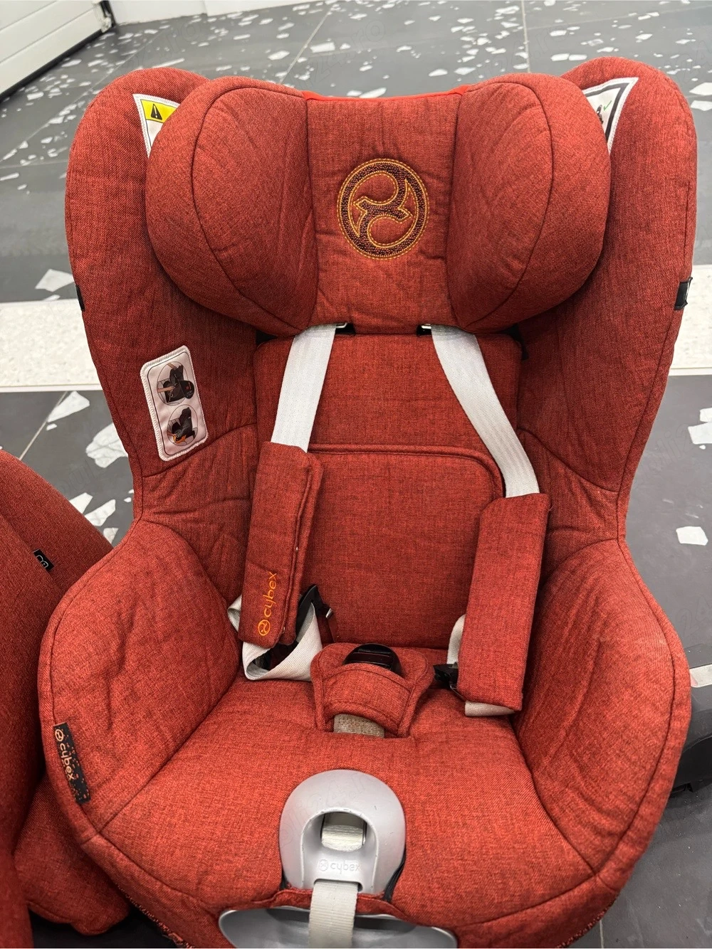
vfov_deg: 71.6
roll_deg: +12.0
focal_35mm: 24
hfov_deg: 56.8
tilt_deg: -44.1
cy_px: 474
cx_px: 356
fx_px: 658
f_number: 1.78
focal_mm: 6.76
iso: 500
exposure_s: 1/60
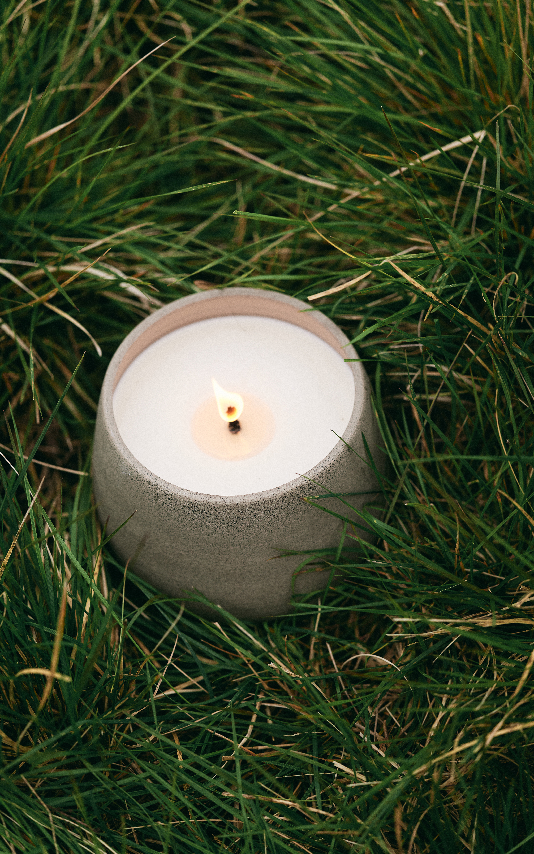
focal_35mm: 92
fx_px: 2142
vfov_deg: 22.6
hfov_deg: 14.2
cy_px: 427
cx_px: 256
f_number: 2.5
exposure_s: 1/800
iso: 200
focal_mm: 90
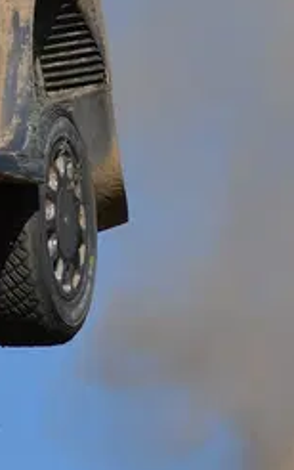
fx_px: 8797
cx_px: -514
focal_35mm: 687
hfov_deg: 1.9
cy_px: 149
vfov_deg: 3.1
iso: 320
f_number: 9
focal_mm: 92
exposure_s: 1/2500
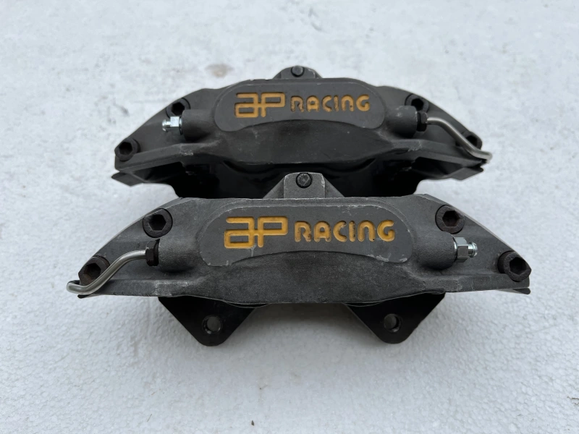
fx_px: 435
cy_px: 217
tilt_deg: -55.3
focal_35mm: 26
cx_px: 290
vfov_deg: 53.1
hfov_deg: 67.3
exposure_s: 1/799
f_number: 1.6
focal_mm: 5.1
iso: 50
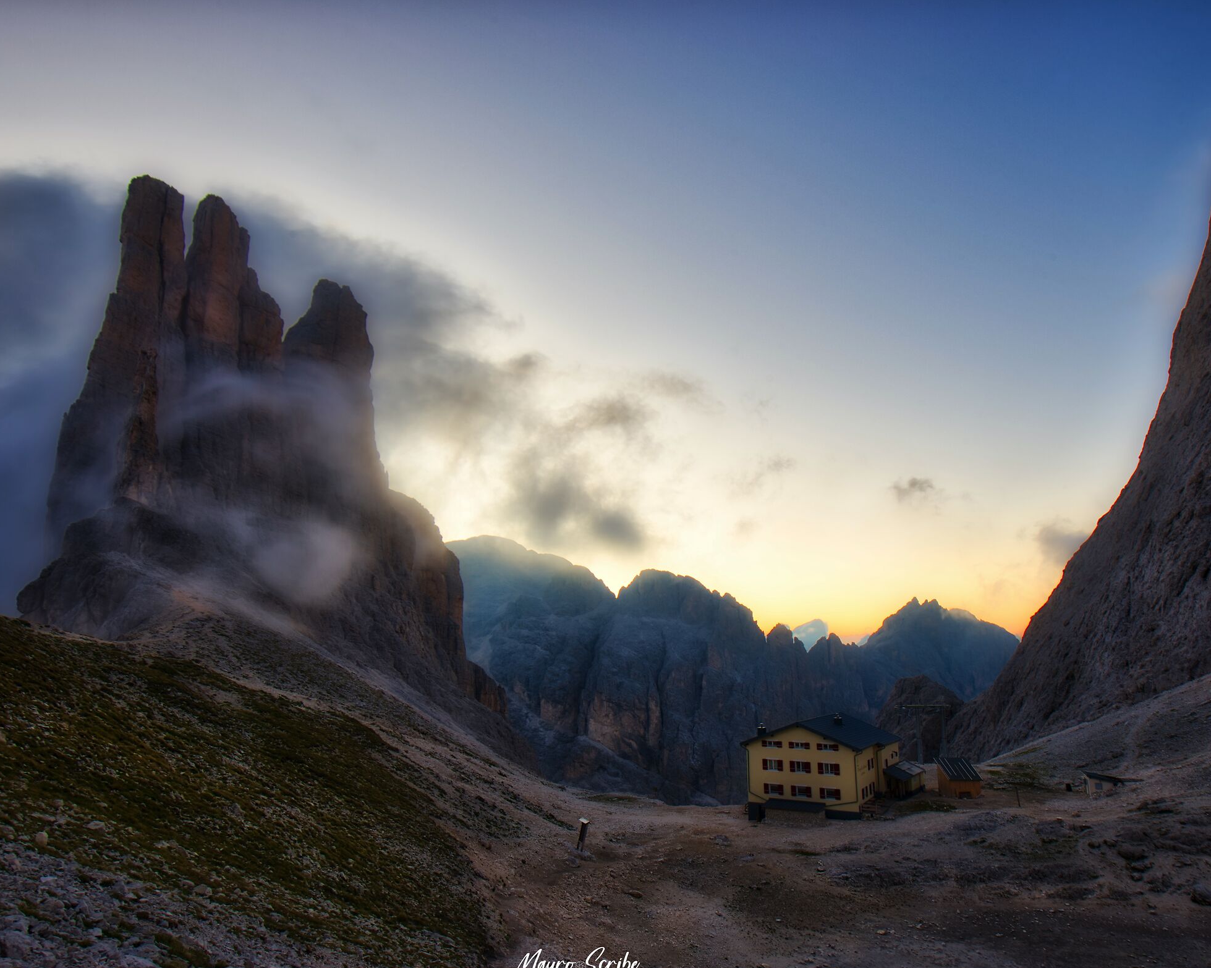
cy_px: 493
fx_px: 824
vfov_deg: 60.9
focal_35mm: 23
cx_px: 578
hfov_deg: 72.6
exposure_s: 1/1.6
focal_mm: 20
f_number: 11
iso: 100
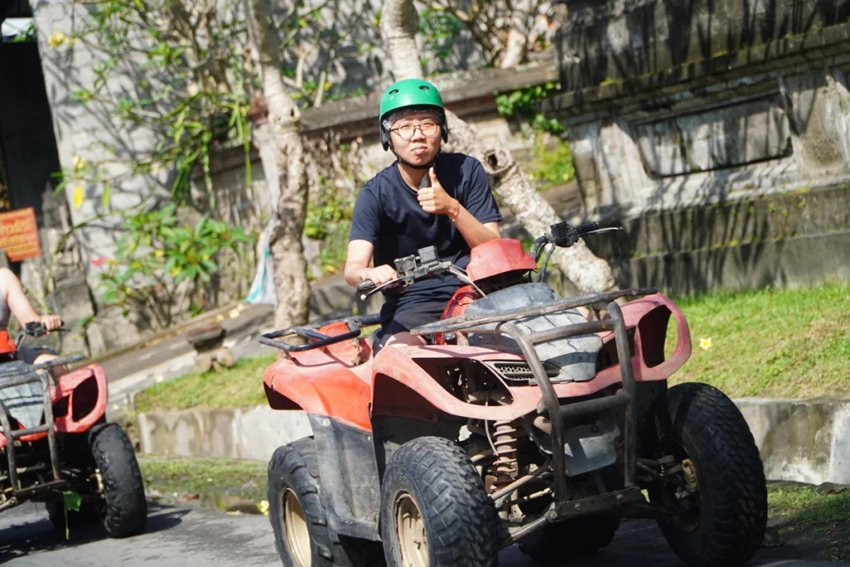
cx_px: 425
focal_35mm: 110
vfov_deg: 12.5
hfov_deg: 18.7
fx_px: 2586
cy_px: 284
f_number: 4
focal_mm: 73
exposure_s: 1/500
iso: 100
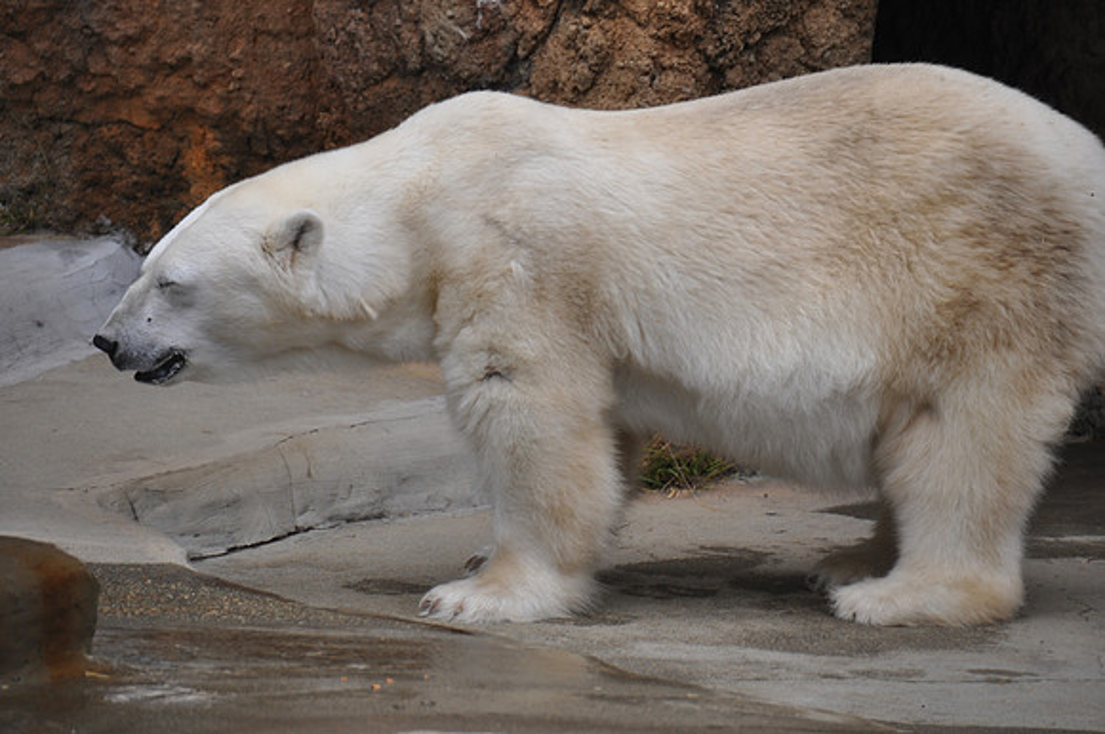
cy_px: 367
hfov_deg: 5.1
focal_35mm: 405
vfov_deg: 3.4
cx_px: 552
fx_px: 12414
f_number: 5.6
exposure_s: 1/800
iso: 320
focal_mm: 270
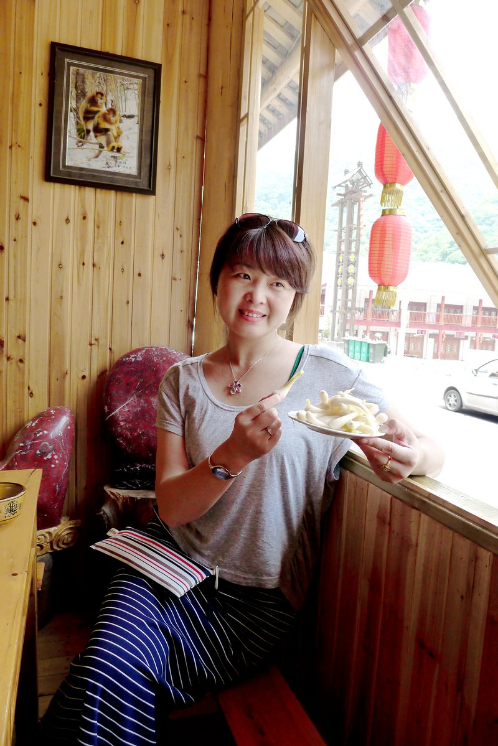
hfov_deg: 53.2
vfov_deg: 73.7
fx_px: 498
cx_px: 249
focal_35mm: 24
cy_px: 373
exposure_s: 1/160
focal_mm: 5.1
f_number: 2.8
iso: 125
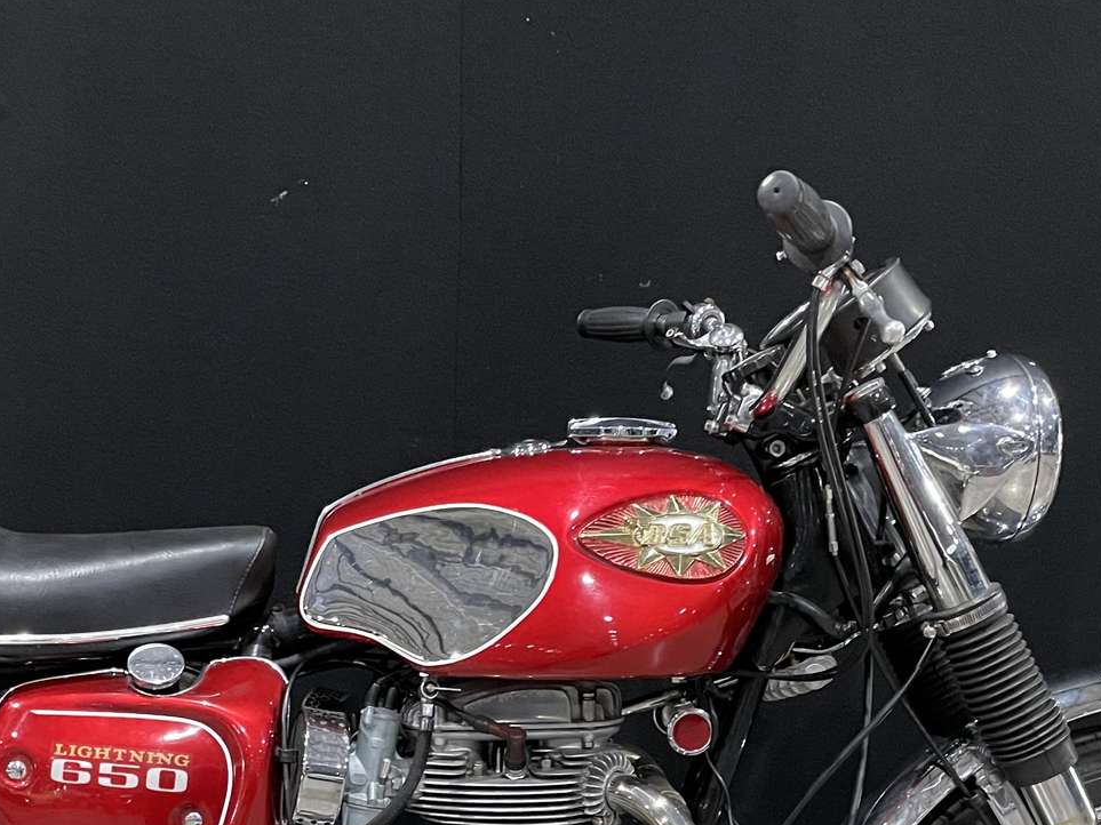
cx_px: 420
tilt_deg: -12.5
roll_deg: +0.7
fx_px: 1717
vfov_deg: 25.7
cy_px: 815
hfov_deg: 35.4
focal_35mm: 54
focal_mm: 4.2
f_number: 1.6
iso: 640
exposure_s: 1/33
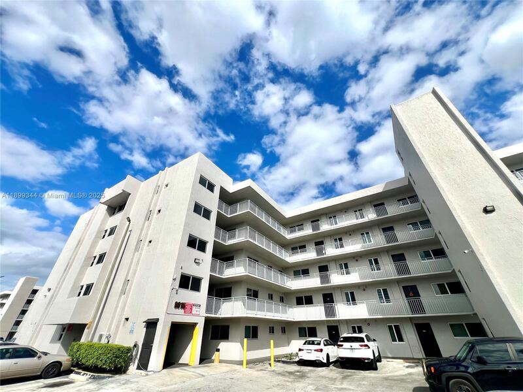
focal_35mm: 13
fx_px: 196
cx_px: 262
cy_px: 196
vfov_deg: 89.9
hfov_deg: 106.2
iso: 32
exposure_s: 1/3040
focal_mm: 1.57
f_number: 1.8
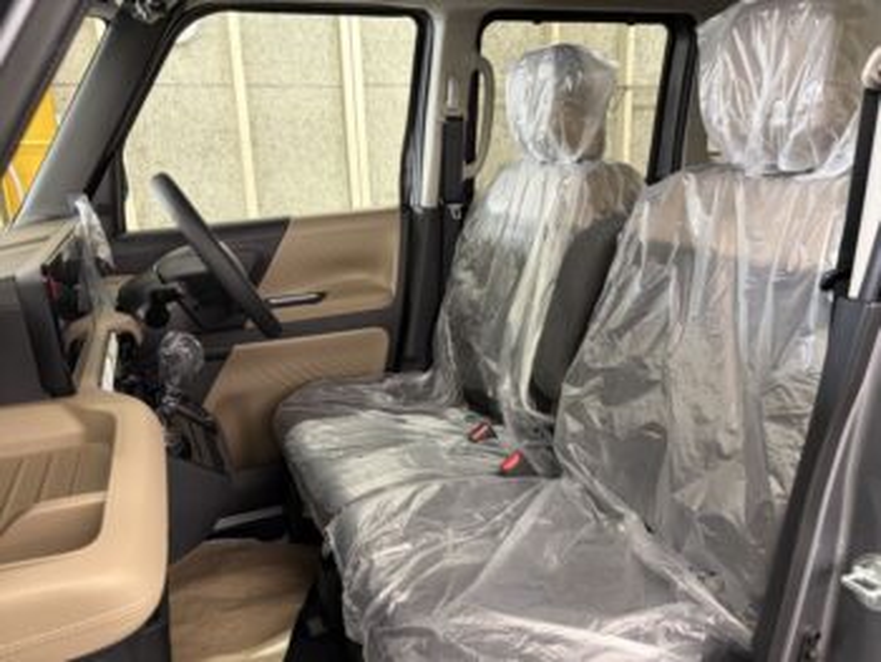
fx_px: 662
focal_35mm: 26
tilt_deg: -15.4
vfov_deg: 53.1
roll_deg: +2.4
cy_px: 331
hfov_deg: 67.3
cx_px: 440
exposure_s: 1/50
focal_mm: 5.96
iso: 160
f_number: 1.6
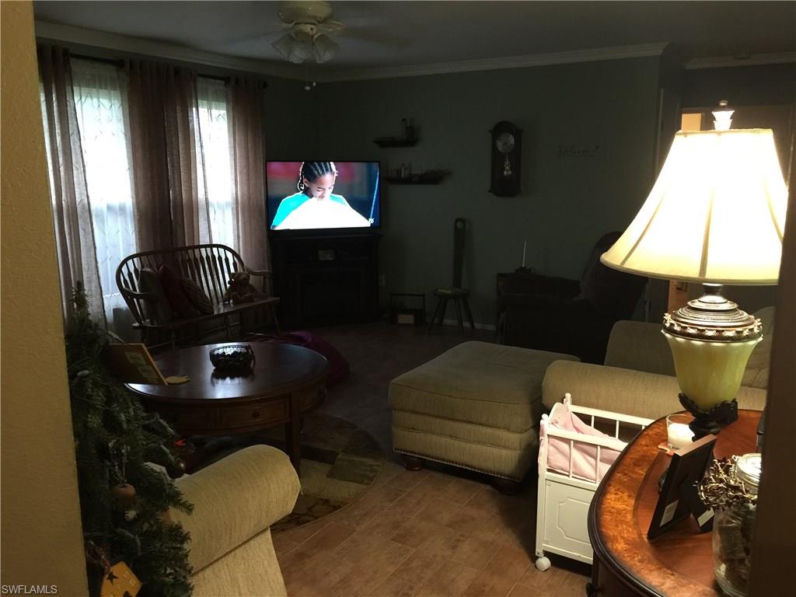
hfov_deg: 61.7
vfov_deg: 48.2
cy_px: 298
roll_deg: -0.2
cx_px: 398
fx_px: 667
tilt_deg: -11.0
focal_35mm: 29
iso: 125
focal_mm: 4.15
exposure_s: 1/10
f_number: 2.2
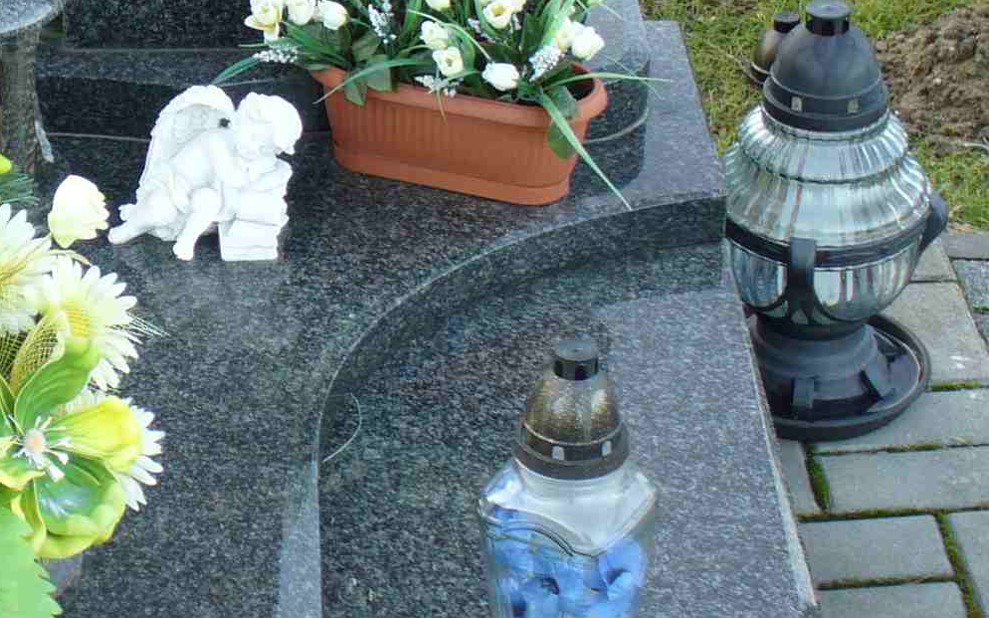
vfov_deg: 12.9
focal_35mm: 101
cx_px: 98
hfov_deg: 20.2
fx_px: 2722
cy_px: 189
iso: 80
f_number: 2.8
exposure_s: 1/40
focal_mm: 6.1
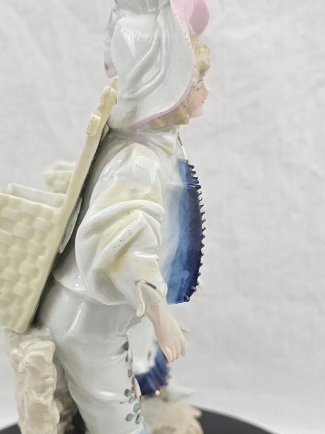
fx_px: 676
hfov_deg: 27.0
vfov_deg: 35.3
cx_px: 165
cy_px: 279
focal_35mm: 54
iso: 40
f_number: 1.7
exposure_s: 1/100
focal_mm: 6.3
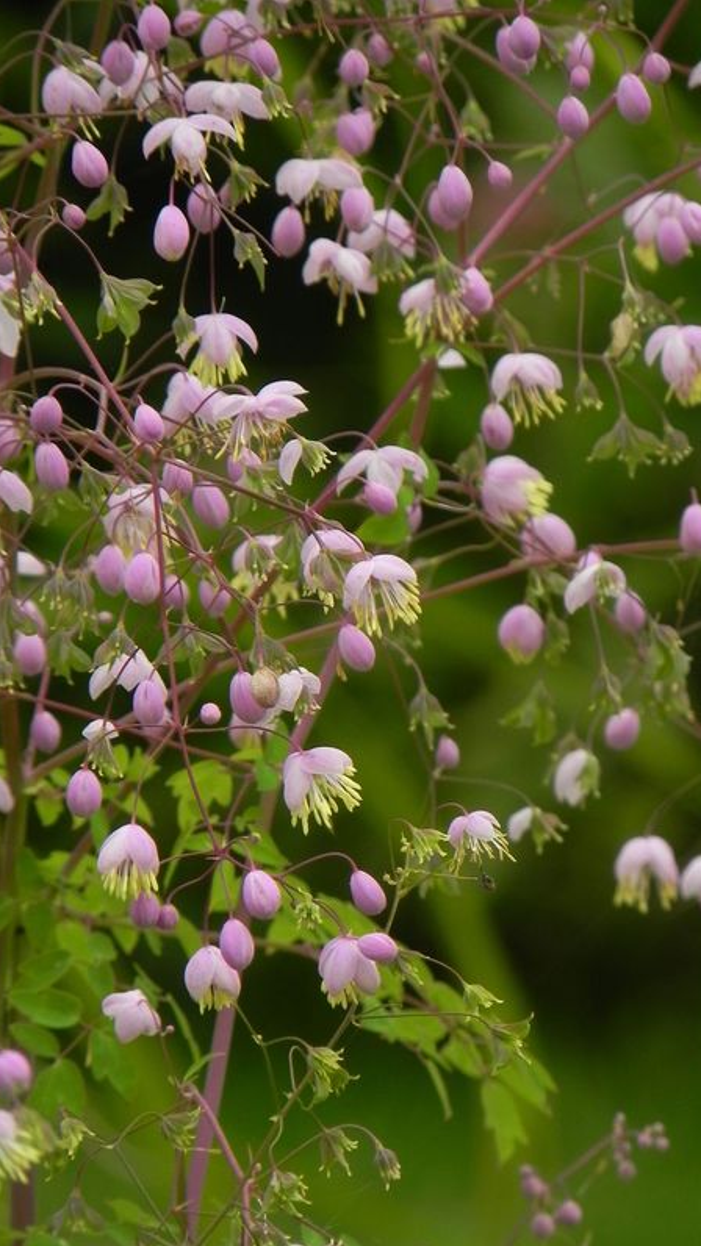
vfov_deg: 4.1
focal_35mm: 526
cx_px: 332
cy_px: 624
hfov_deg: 2.3
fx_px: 17391
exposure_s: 1/200
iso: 160
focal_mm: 85.6
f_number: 5
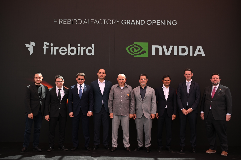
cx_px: 120
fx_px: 268
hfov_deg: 48.5
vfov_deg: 33.4
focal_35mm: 40
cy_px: 80
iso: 320
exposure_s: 1/640
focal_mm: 40
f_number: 5
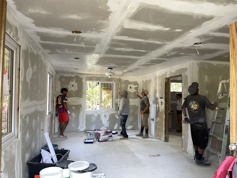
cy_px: 89
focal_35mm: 26
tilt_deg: +1.3
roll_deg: -1.3
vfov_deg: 53.1
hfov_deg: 67.3
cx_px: 118
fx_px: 178
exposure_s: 1/61
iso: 125
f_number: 1.6
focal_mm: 5.1
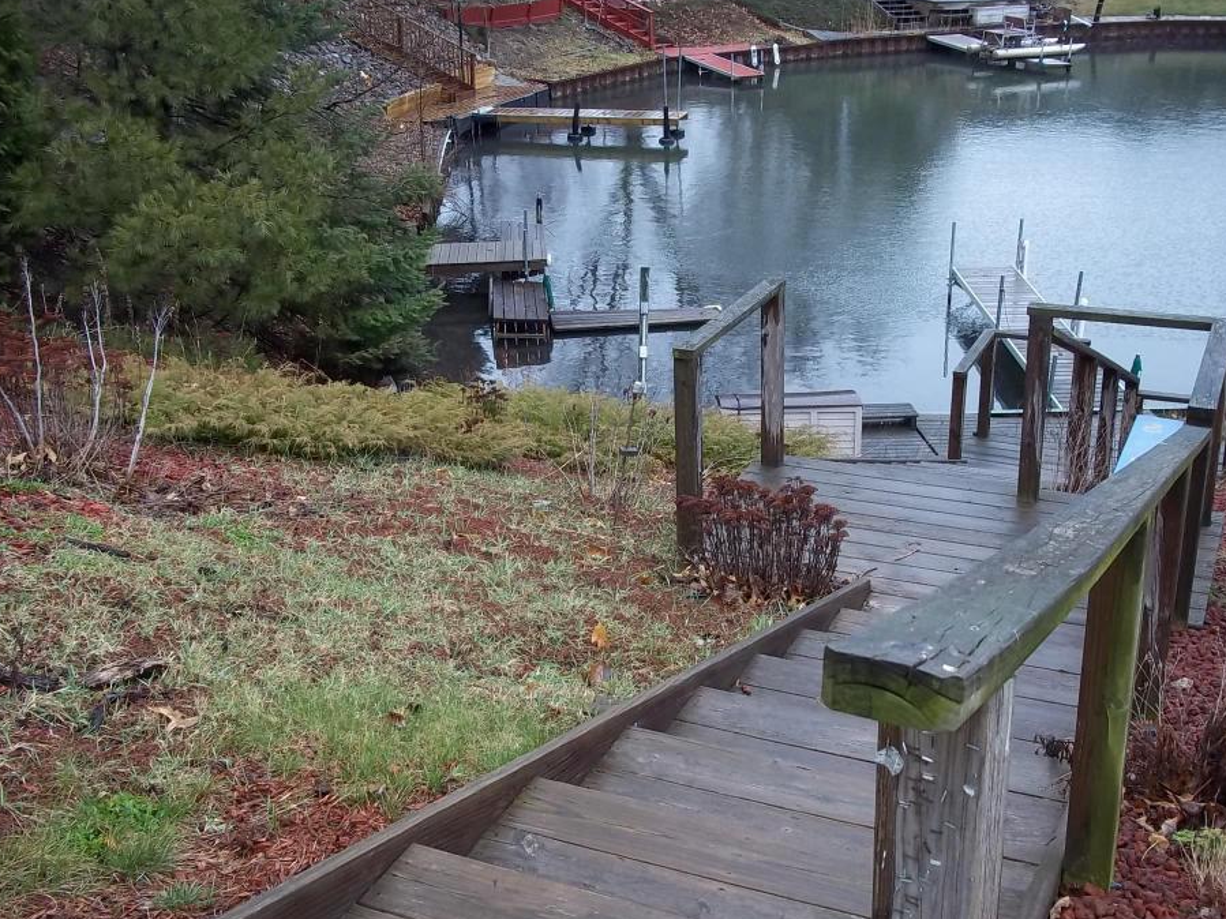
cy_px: 468
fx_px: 1452
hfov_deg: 45.8
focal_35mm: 41
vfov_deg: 35.1
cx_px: 655
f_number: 3.1
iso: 80
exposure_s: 1/125
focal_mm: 6.5
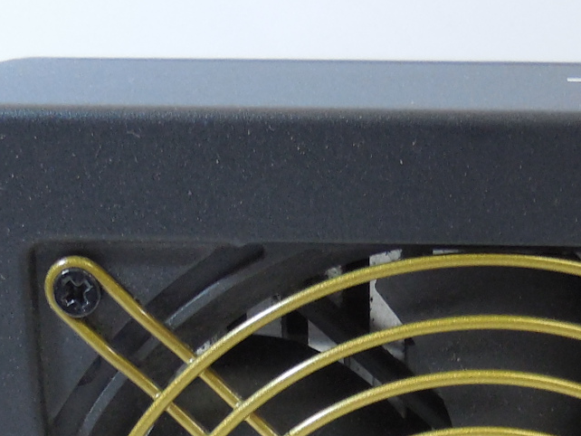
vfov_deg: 15.1
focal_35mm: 92
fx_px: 1545
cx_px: 428
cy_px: 623
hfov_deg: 21.1
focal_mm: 4.6
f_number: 3.5
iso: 200
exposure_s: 1/30
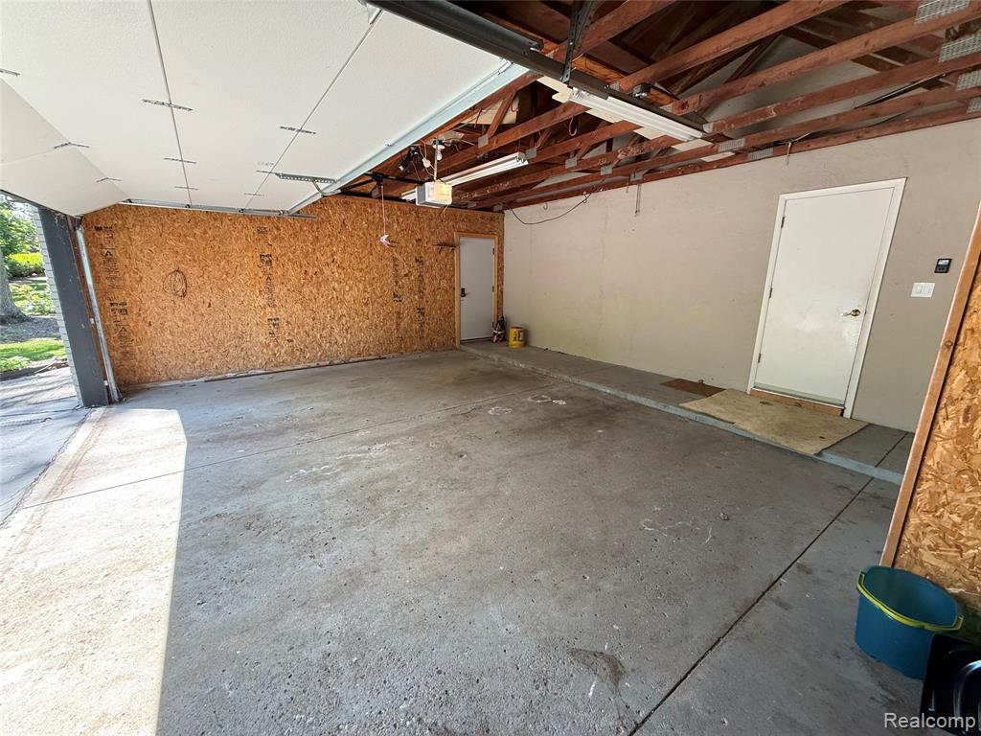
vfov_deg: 85.7
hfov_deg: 102.1
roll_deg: -1.0
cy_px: 368
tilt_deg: -13.3
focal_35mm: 14
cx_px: 490
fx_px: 397
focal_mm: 2.22
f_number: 2.2
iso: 160
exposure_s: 1/120
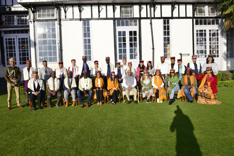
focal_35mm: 24
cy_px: 78
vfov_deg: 53.2
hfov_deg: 73.7
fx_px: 156
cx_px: 117
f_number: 16
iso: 250
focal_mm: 24
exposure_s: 1/125
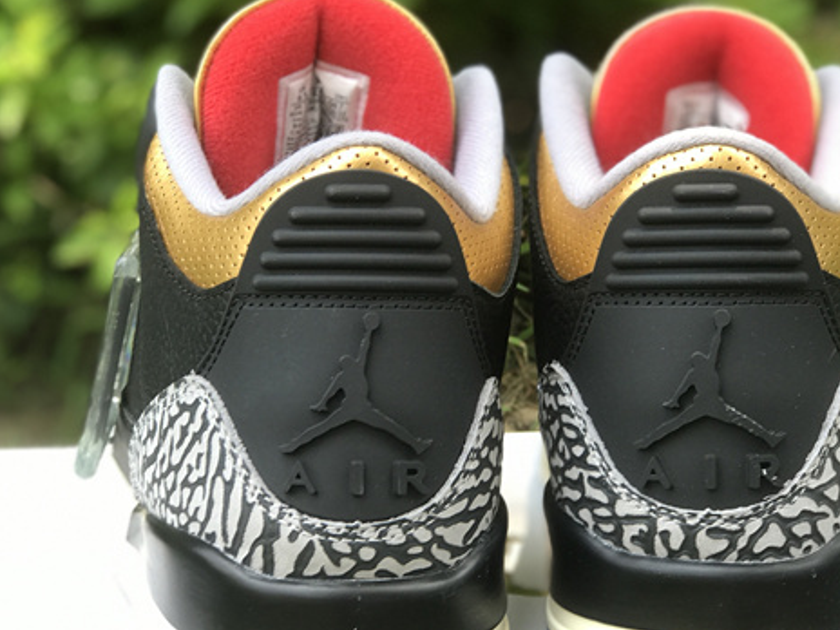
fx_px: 2208
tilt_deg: -12.6
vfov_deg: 16.2
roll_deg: -0.9
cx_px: 480
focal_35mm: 91
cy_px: 320
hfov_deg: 21.5
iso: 20
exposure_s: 1/105
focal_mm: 6.6
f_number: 2.8
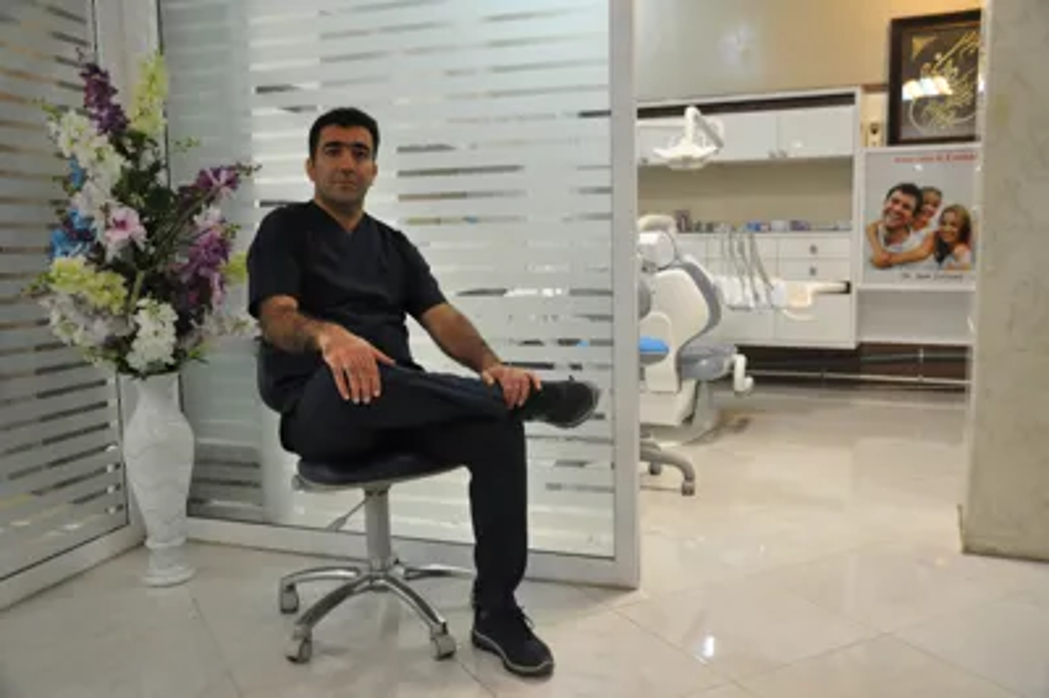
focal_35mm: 32
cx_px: 524
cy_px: 349
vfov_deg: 41.6
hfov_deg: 59.5
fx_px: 917
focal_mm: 21
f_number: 4.5
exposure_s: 1/80
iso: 1600
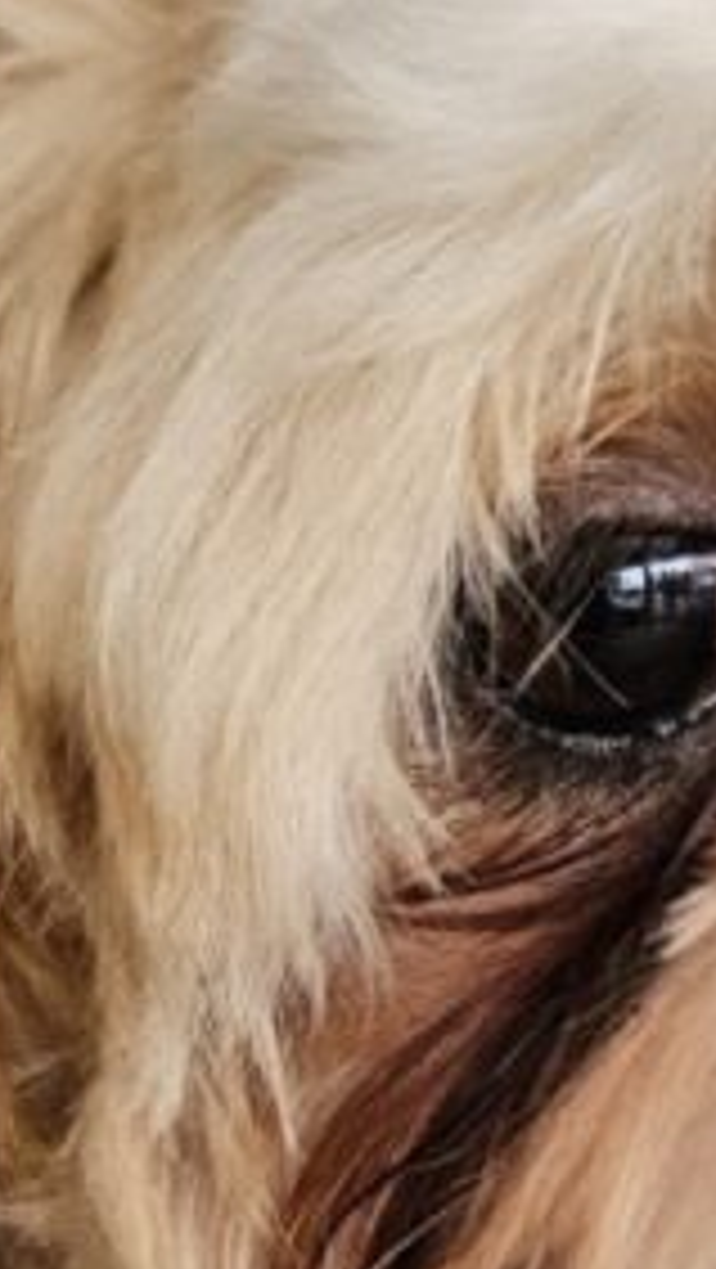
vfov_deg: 23.1
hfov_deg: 13.0
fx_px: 3066
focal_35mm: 91
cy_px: 999
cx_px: 806
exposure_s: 1/359
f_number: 1.8
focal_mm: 5.4
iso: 160
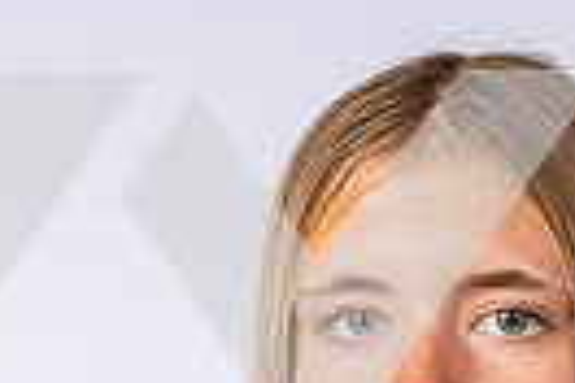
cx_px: 586
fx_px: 3737
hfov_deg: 8.7
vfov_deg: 5.7
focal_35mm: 234
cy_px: 821
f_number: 7.1
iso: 200
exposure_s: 1/250
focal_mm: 47
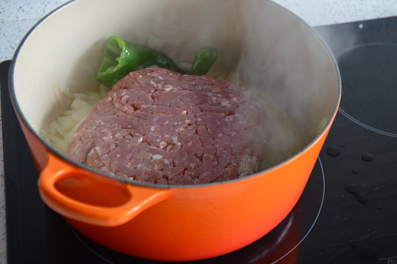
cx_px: 198
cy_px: 132
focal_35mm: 60
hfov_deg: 33.4
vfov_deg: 22.6
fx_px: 661
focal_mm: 40
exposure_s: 1/30
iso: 400
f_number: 4.5
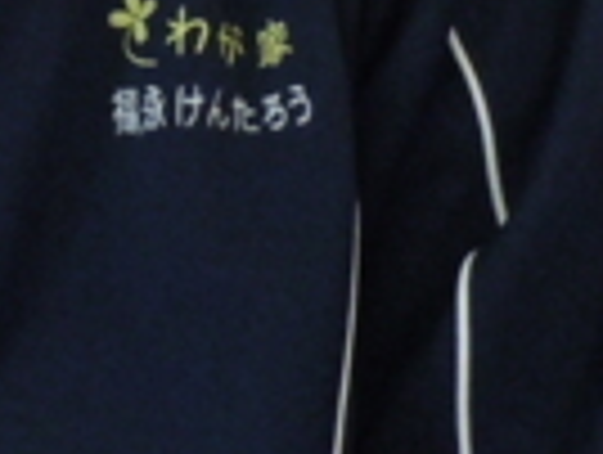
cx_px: -166
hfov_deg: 11.5
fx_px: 2914
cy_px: -292
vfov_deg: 8.6
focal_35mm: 167
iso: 400
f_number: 3.7
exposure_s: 1/60
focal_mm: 5
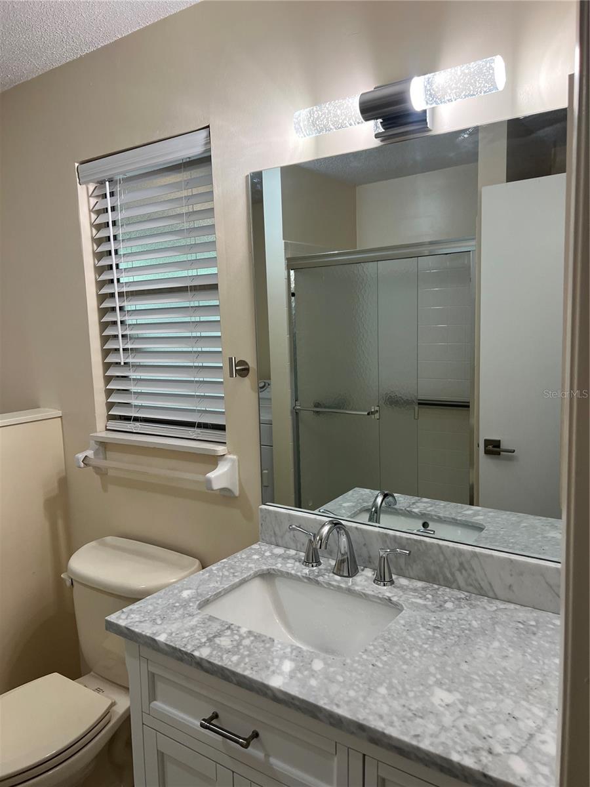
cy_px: 394
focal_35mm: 26
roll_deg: +1.6
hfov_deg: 53.1
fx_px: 591
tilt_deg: -8.8
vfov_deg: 67.3
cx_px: 295
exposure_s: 1/120
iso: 125
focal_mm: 5.7
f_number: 1.5
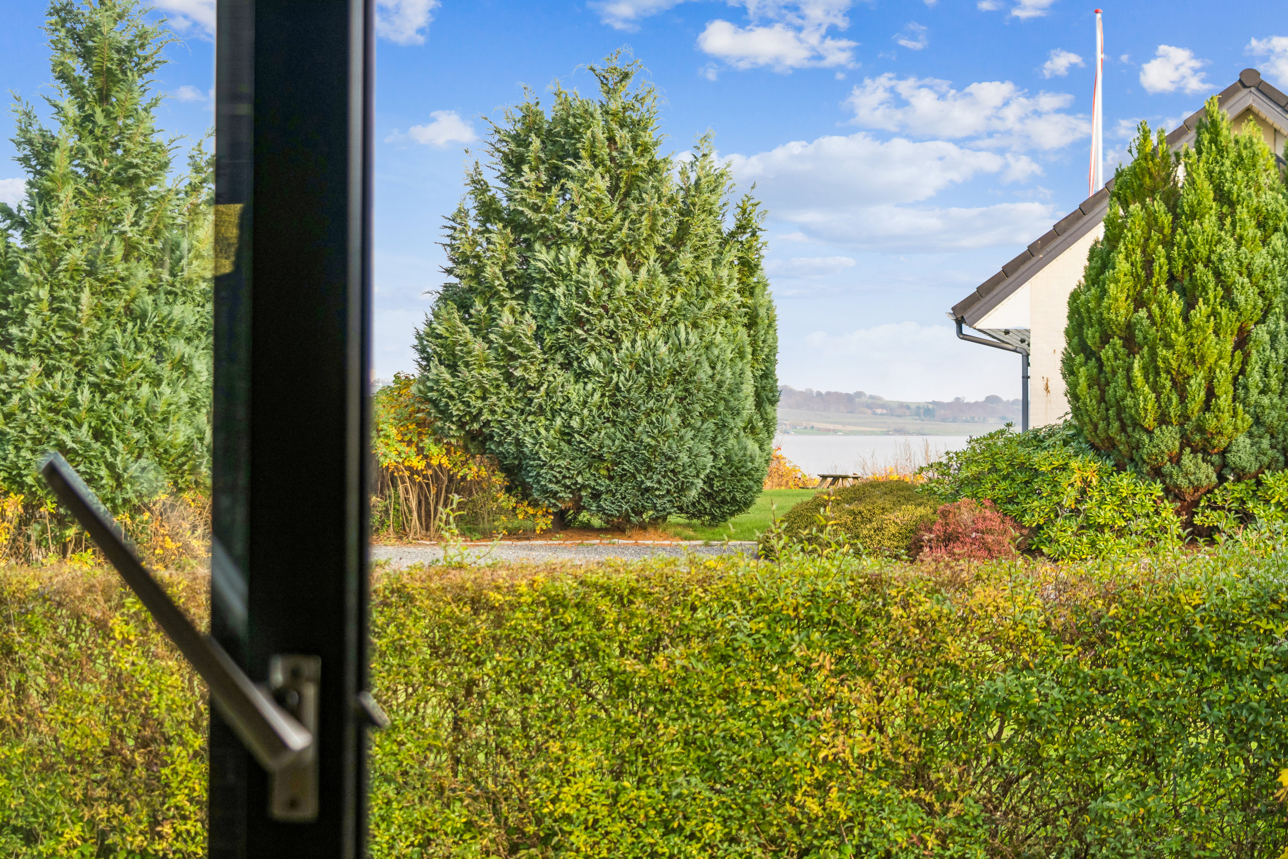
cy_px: 430
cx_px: 644
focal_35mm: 64
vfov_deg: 21.1
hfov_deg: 31.2
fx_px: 2307
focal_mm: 43
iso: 200
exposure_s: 1/250
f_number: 4.5
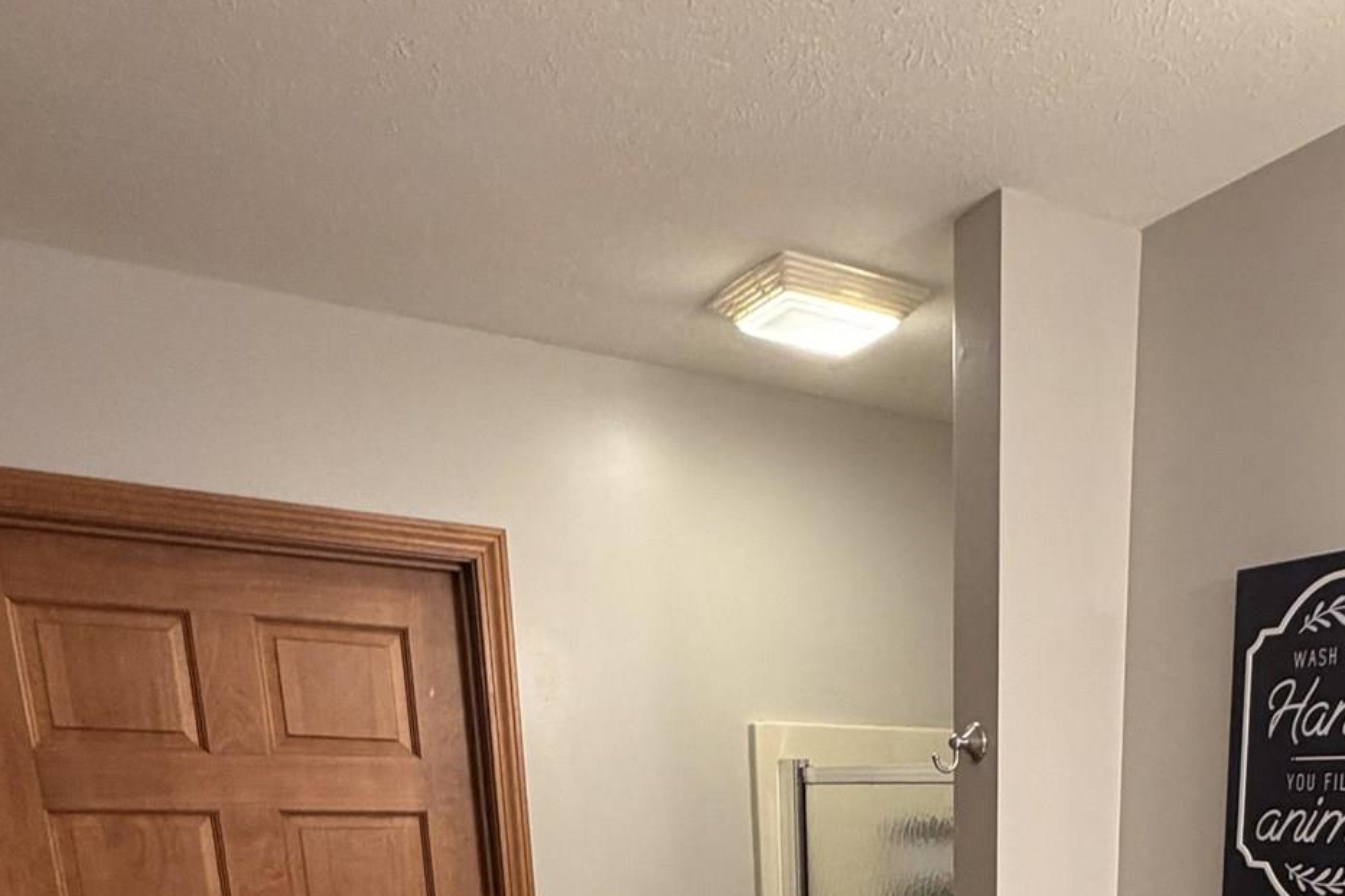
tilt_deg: -15.8
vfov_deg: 29.1
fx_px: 1345
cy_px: 1193
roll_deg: -0.5
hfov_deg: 51.1
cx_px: 996
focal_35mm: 36
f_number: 2.2
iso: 320
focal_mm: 2.22
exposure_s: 1/60
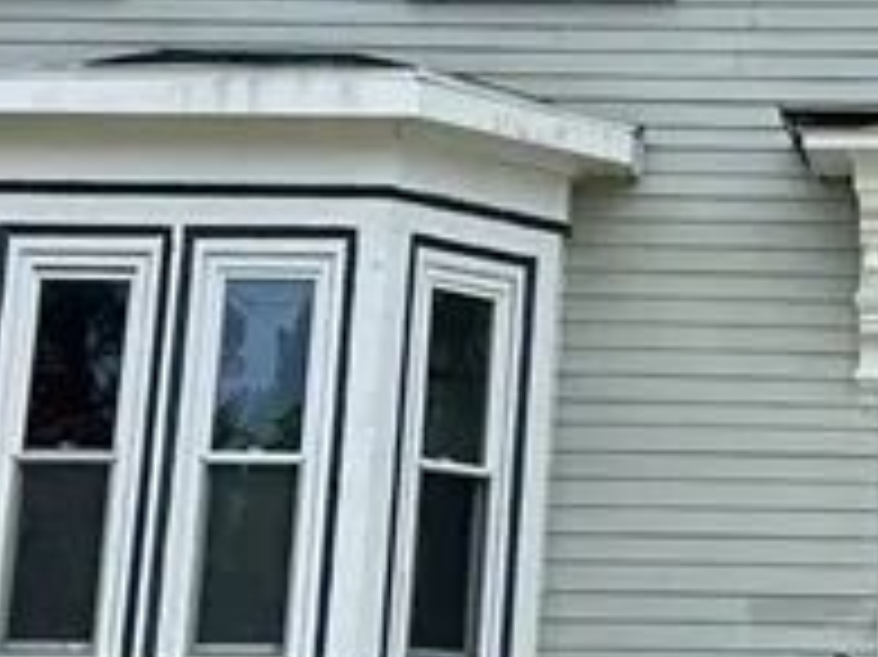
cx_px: 968
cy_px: 68
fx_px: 3194
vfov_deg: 11.7
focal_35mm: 126
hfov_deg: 15.2
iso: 80
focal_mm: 6.86
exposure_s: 1/3717
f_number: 1.78
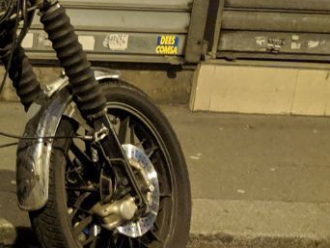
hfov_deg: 17.3
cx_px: -184
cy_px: 171
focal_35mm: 101
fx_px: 964
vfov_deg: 14.6
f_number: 1.8
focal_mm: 4.44
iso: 1065
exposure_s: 1/16.7
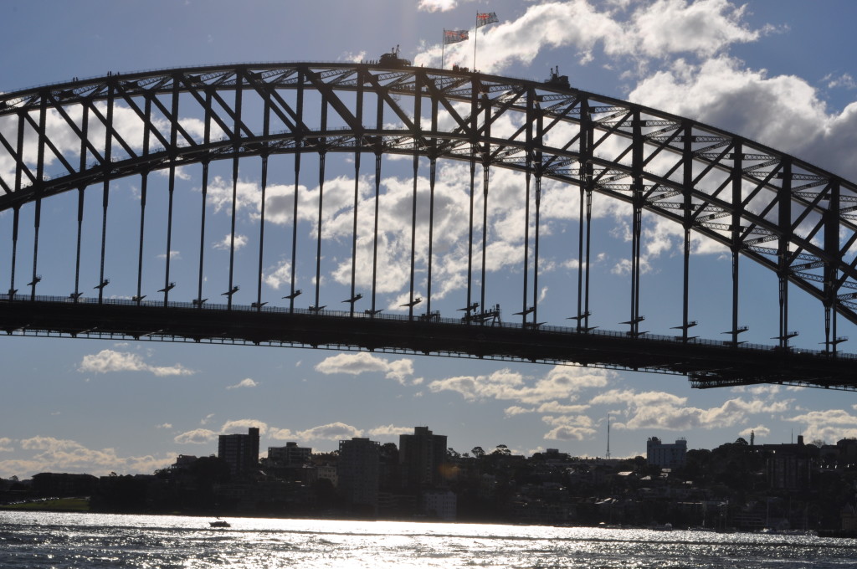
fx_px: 1961
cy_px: 284
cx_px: 428
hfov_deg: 24.6
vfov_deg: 16.5
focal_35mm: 82
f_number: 20
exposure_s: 1/400
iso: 200
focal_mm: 55
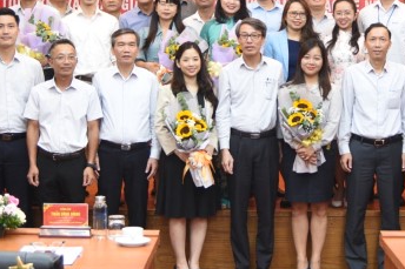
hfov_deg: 24.4
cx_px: 255
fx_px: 933
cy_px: 58
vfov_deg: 16.3
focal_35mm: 83
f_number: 4
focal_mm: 31
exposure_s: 1/100
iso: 2000
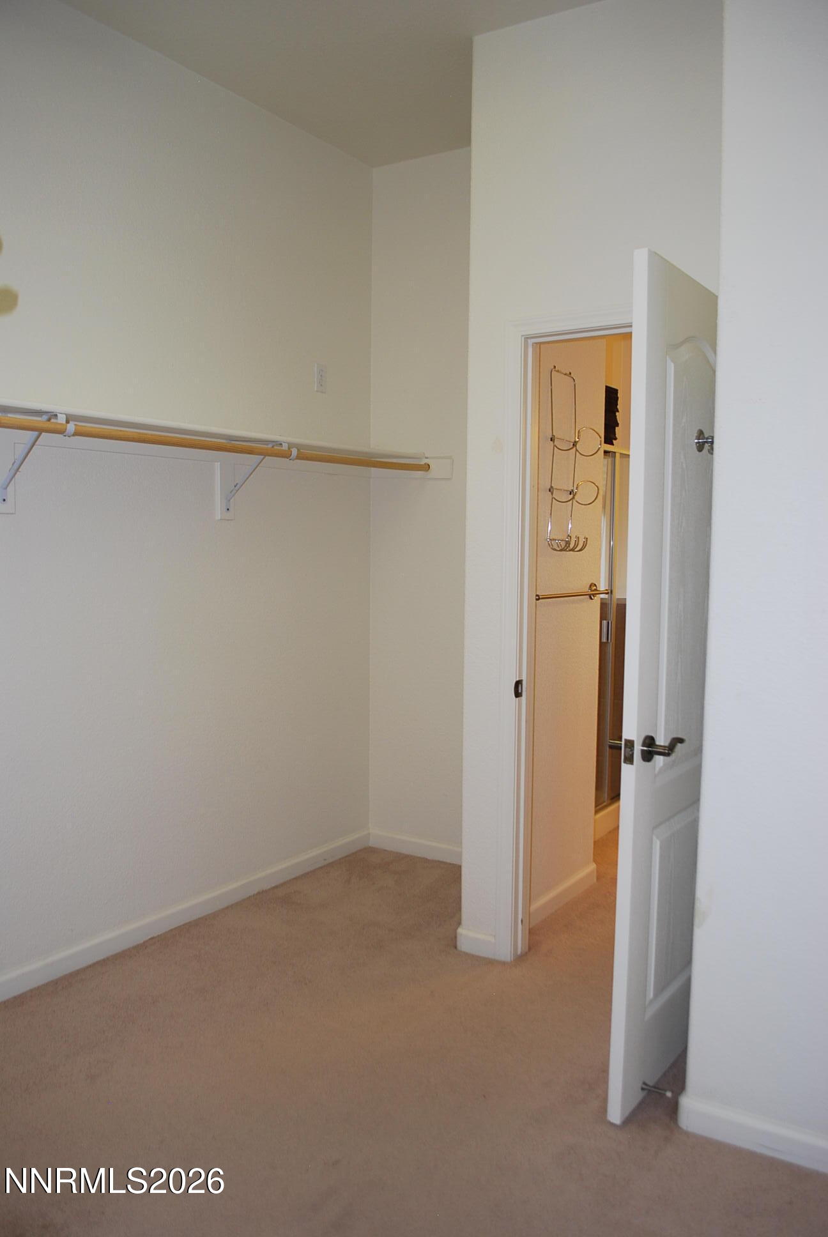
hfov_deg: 48.0
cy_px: 618
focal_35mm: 27
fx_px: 929
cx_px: 414
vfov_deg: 67.3
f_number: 3.5
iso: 200
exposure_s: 1/60
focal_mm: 18
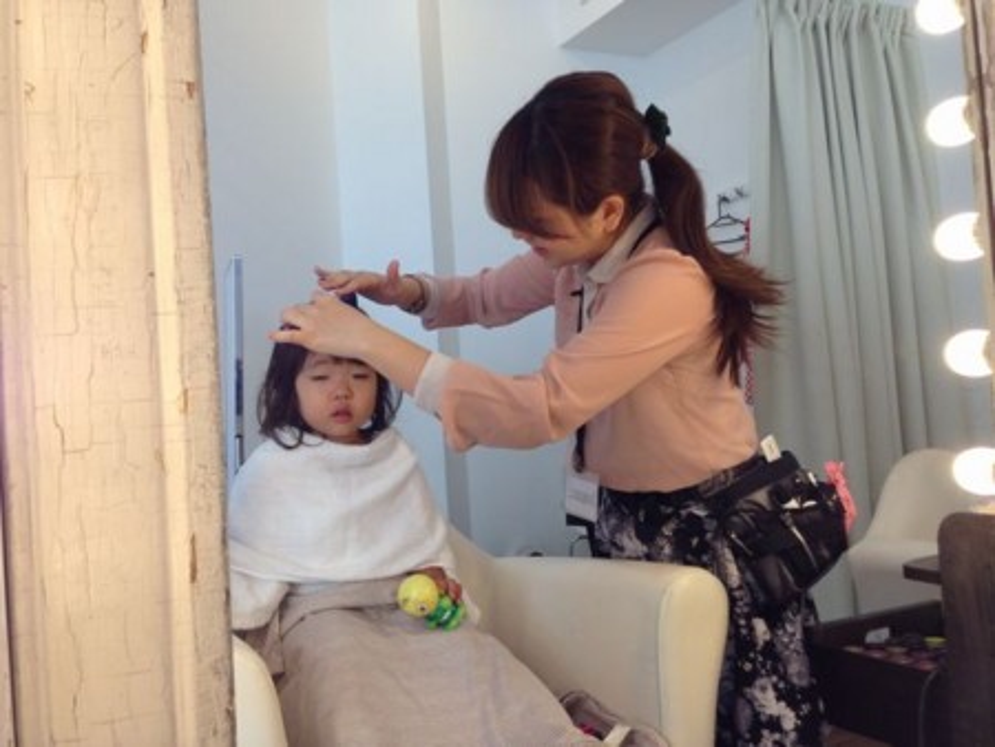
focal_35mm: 33
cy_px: 374
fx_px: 949
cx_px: 498
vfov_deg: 43.0
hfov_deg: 55.3
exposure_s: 1/60
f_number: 2.4
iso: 50
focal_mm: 4.13
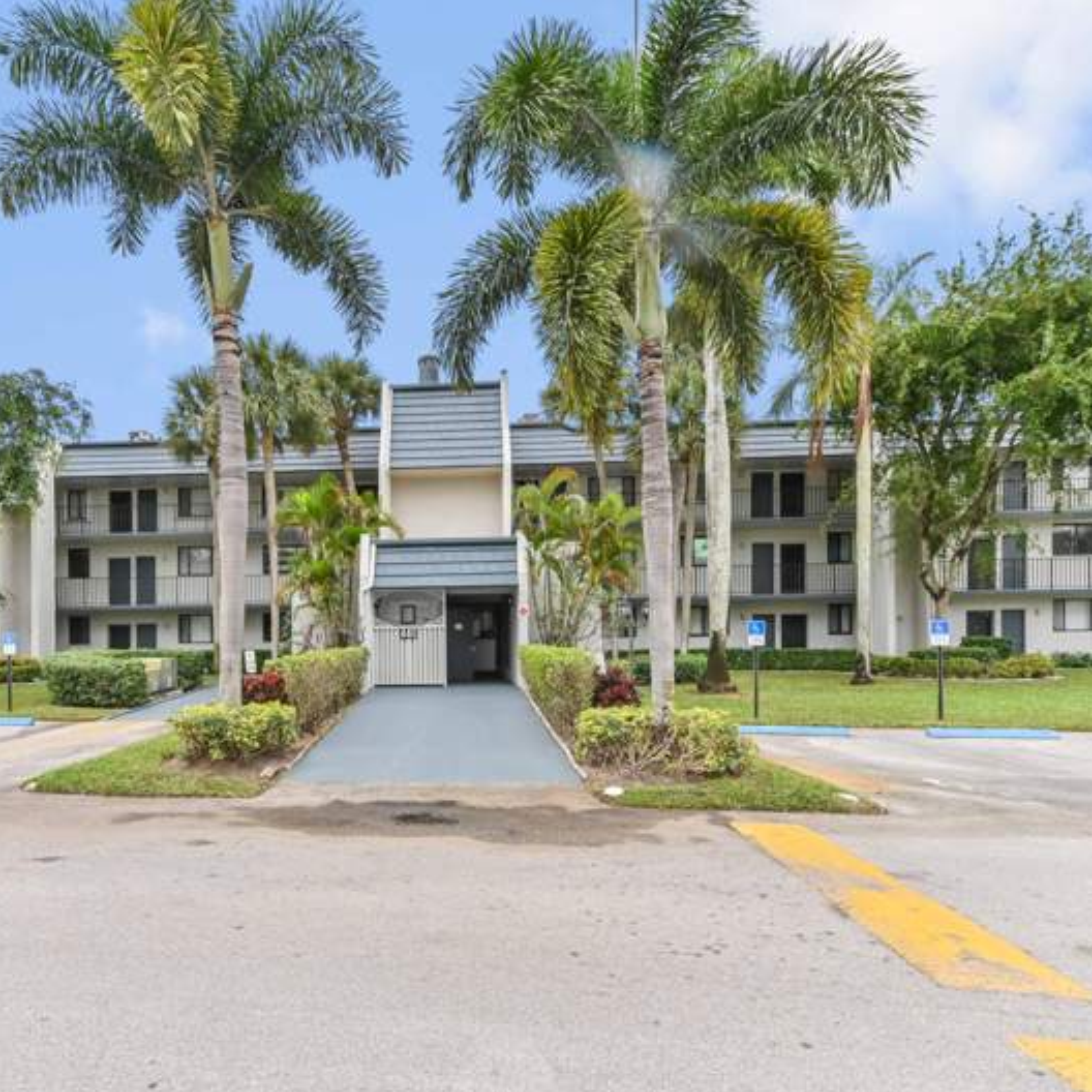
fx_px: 642
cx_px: 410
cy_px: 548
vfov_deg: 80.7
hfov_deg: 79.2
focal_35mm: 18
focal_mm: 14
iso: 400
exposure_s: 1/250
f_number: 9
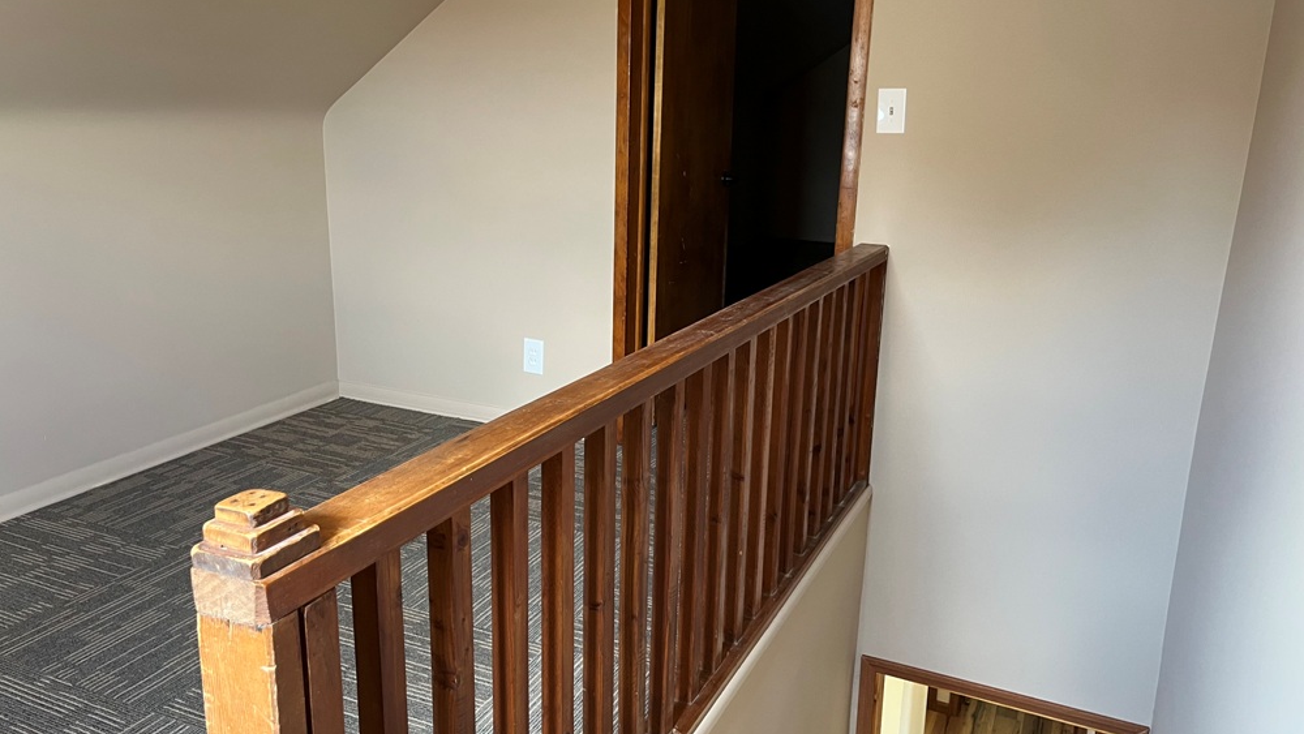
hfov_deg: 66.1
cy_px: 347
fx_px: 1003
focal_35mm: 29
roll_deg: -0.9
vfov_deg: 40.2
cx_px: 657
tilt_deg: -14.0
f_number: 1.6
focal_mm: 5.1
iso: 200
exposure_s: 1/60
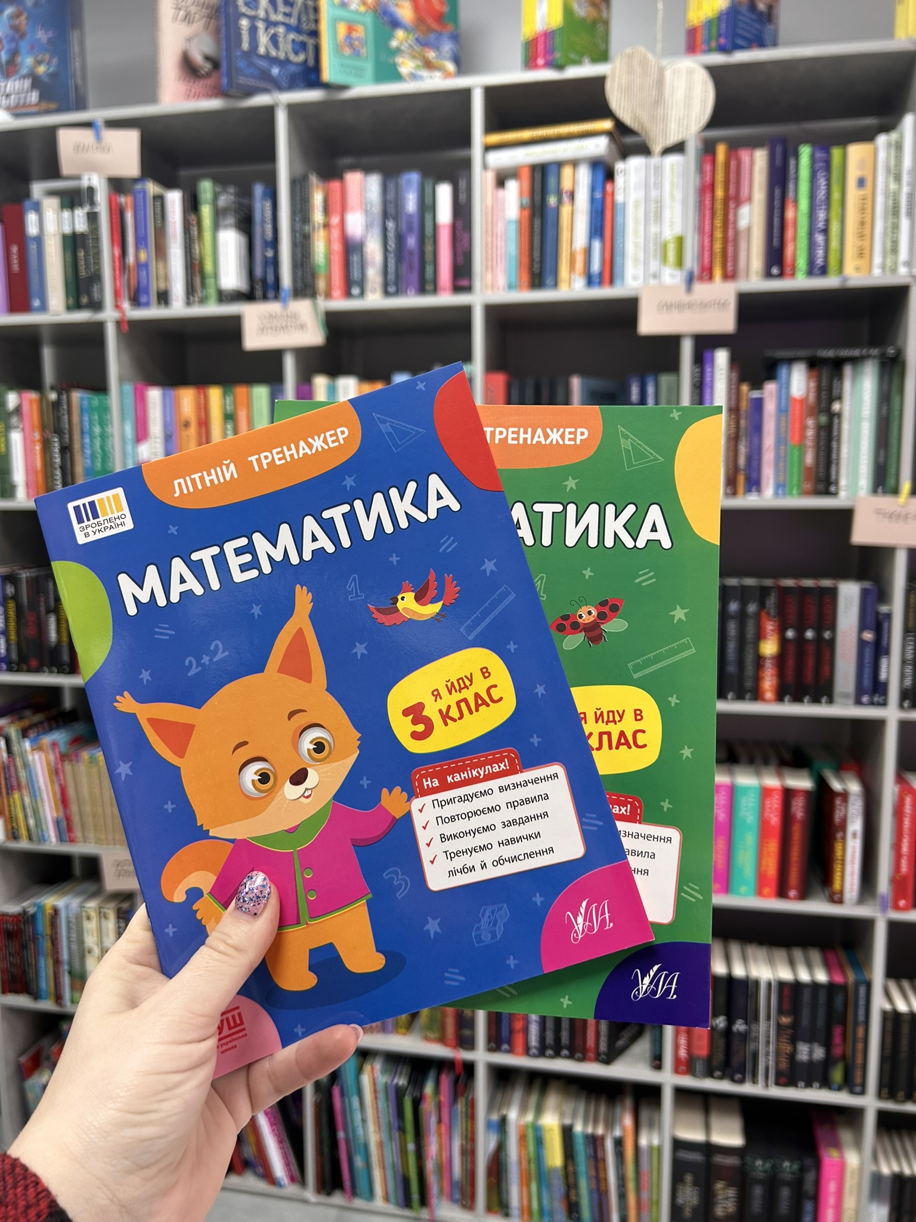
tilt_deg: -6.3
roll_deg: +0.1
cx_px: 458
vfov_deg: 67.3
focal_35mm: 26
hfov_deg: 53.1
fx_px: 917
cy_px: 611
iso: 64
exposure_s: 1/100
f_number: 1.5
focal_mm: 5.7
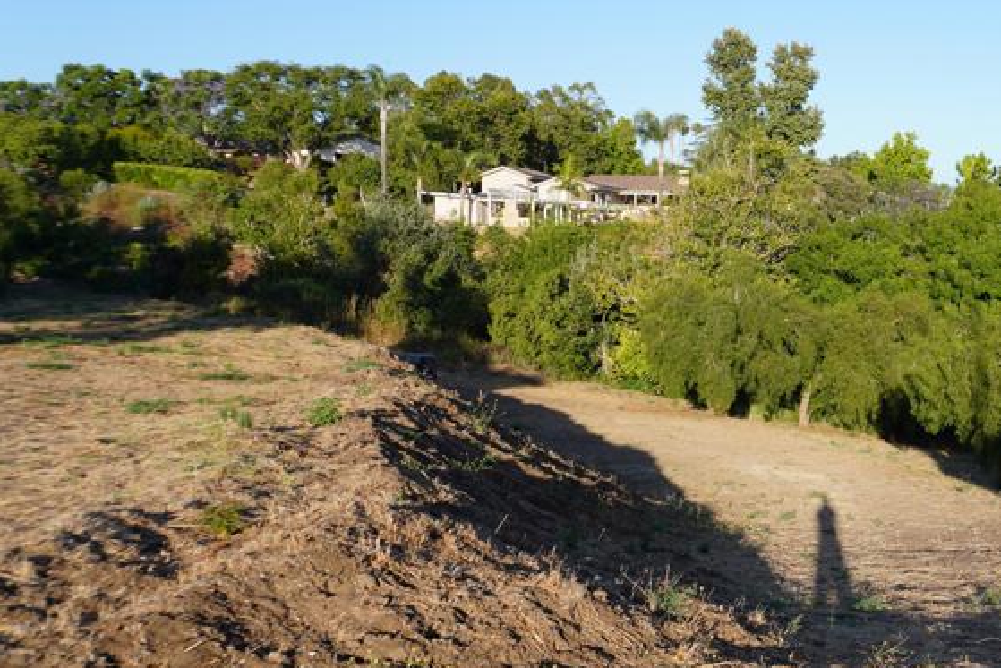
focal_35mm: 44
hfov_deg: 40.8
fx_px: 1224
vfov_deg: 30.5
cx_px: 913
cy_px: 350
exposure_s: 1/400
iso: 100
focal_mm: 16
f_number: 5
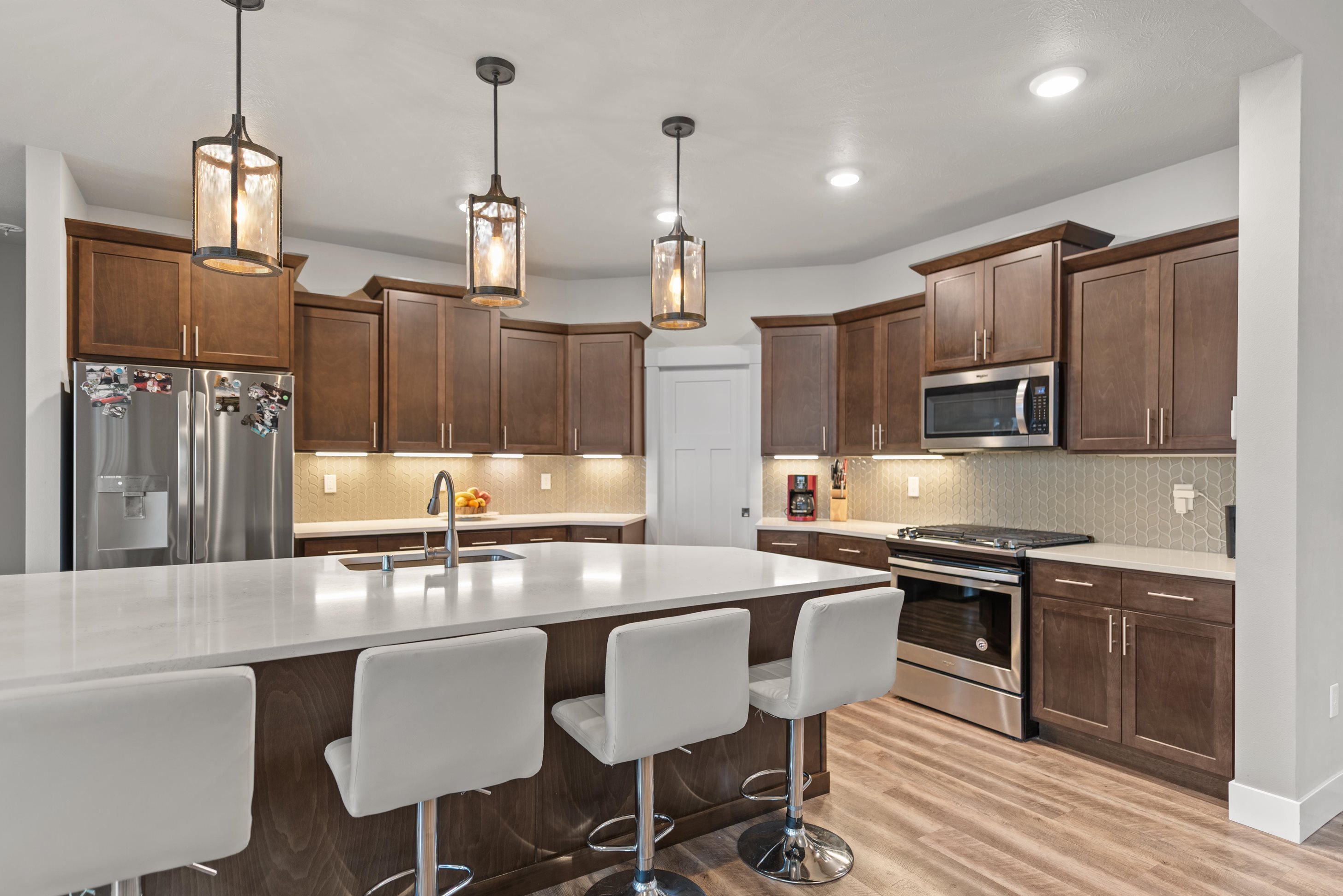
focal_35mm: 19
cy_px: 470
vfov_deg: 64.6
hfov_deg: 86.8
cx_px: 642
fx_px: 709
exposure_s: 1/2
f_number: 2.8
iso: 100
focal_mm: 18
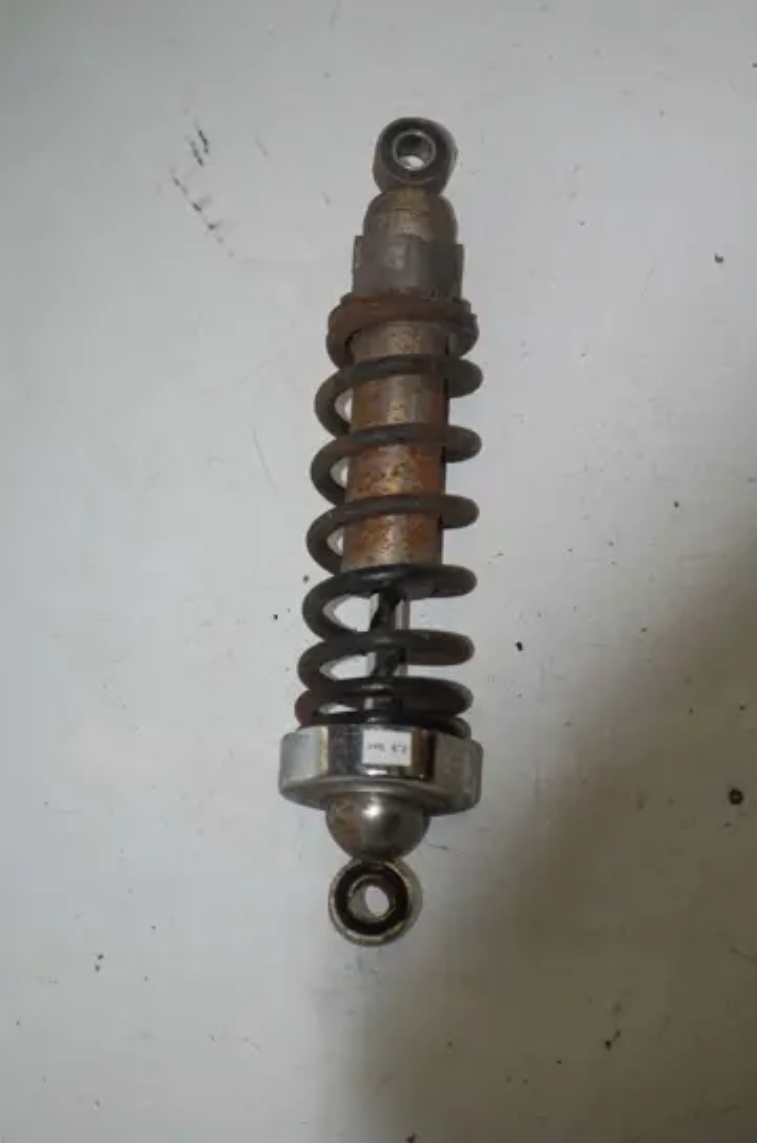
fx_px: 2185
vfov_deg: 29.3
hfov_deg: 19.7
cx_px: 378
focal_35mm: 69
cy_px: 572
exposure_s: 1/60
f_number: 5.3
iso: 400
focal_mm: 46
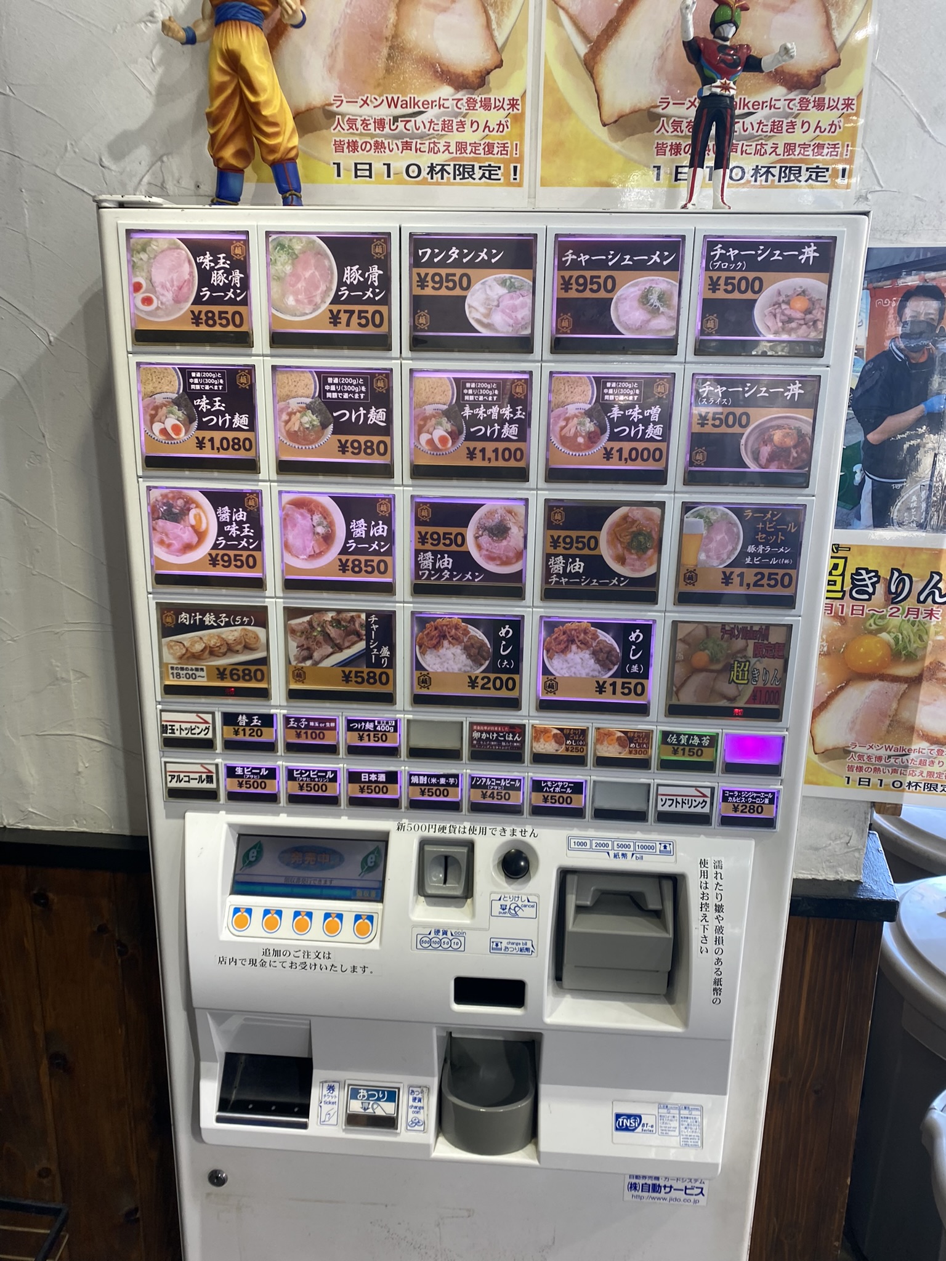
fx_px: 947
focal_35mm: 26
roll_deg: +0.1
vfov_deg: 67.3
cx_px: 473
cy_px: 630
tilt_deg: -10.0
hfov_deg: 53.1
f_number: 1.8
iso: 80
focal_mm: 4.25
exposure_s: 1/120
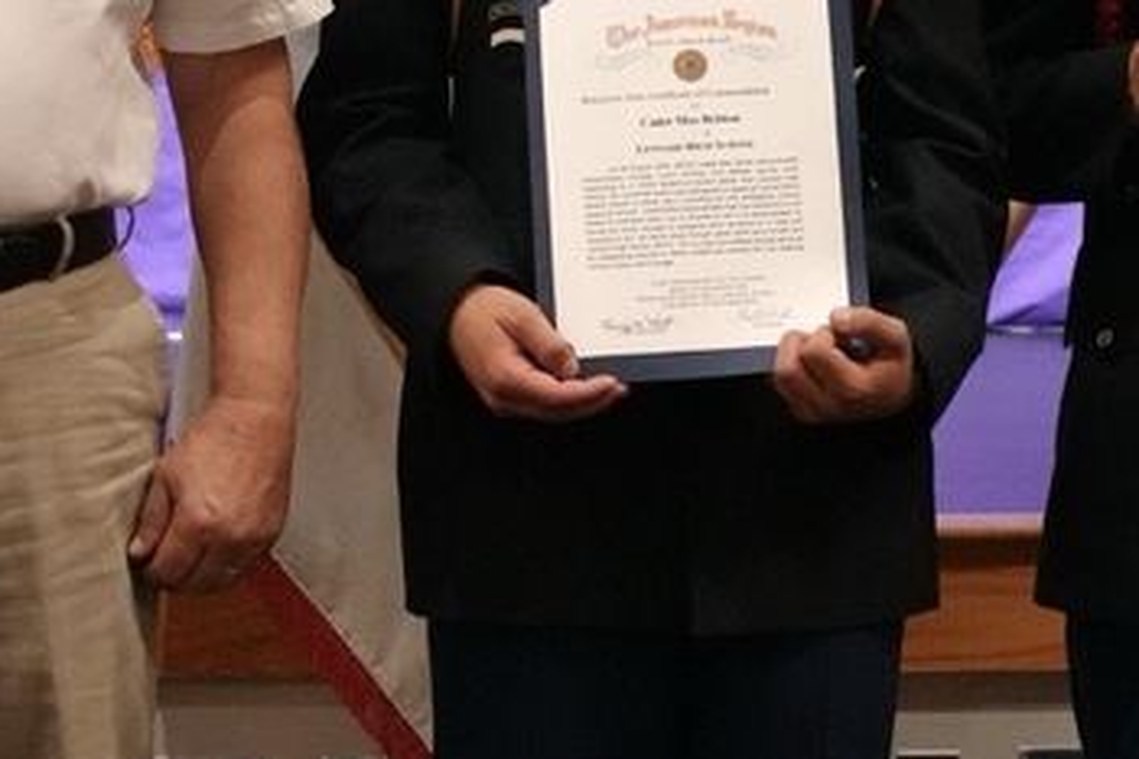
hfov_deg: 16.6
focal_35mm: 123
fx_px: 3890
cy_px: 94
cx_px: 830
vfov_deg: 11.1
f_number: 4
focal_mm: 28
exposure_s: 1/160
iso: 5000
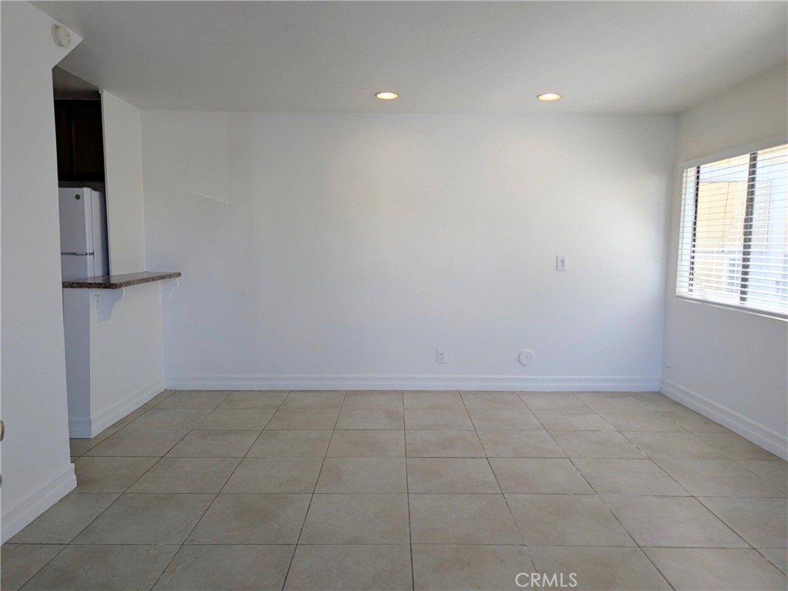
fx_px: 546
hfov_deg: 71.6
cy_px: 296
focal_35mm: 24
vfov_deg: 56.8
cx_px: 394
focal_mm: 6.9
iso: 21
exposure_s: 1/162
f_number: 1.68
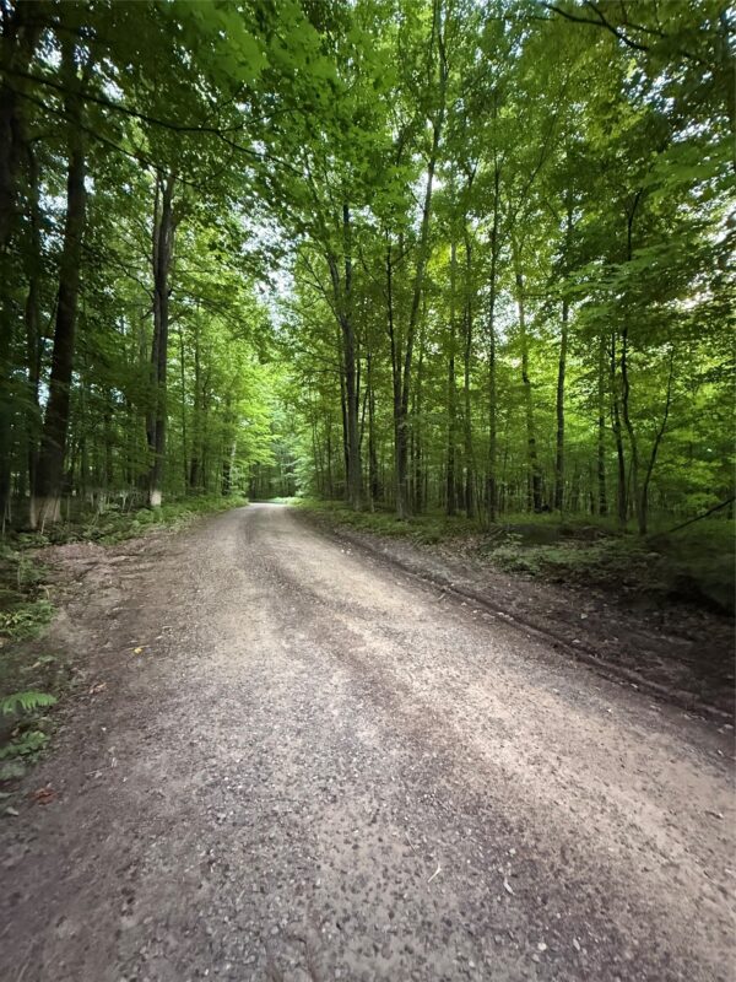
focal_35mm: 14
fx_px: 397
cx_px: 368
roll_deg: +0.5
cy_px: 491
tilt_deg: +3.0
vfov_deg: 102.1
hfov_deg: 85.7
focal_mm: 2.22
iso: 1600
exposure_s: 1/59
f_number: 2.2
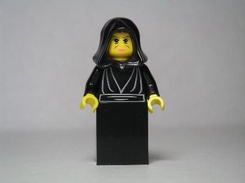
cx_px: 122
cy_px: 92
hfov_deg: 17.7
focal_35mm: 111
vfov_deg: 13.3
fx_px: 785
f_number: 3.6
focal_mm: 17.1
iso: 100
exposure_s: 1/111
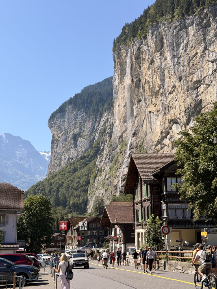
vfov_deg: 39.7
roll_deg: +0.1
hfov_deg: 30.3
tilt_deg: +12.7
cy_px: 144
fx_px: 401
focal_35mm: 48
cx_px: 108
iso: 64
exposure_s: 1/3534
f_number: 1.78
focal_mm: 6.76
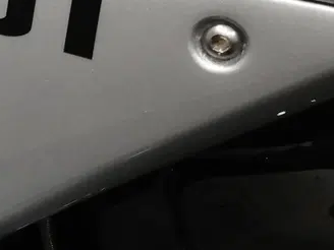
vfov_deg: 14.9
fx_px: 917
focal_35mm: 95
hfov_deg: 17.1
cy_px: -63
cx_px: -261
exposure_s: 1/33.3
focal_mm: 3.81
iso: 200
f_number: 2.2
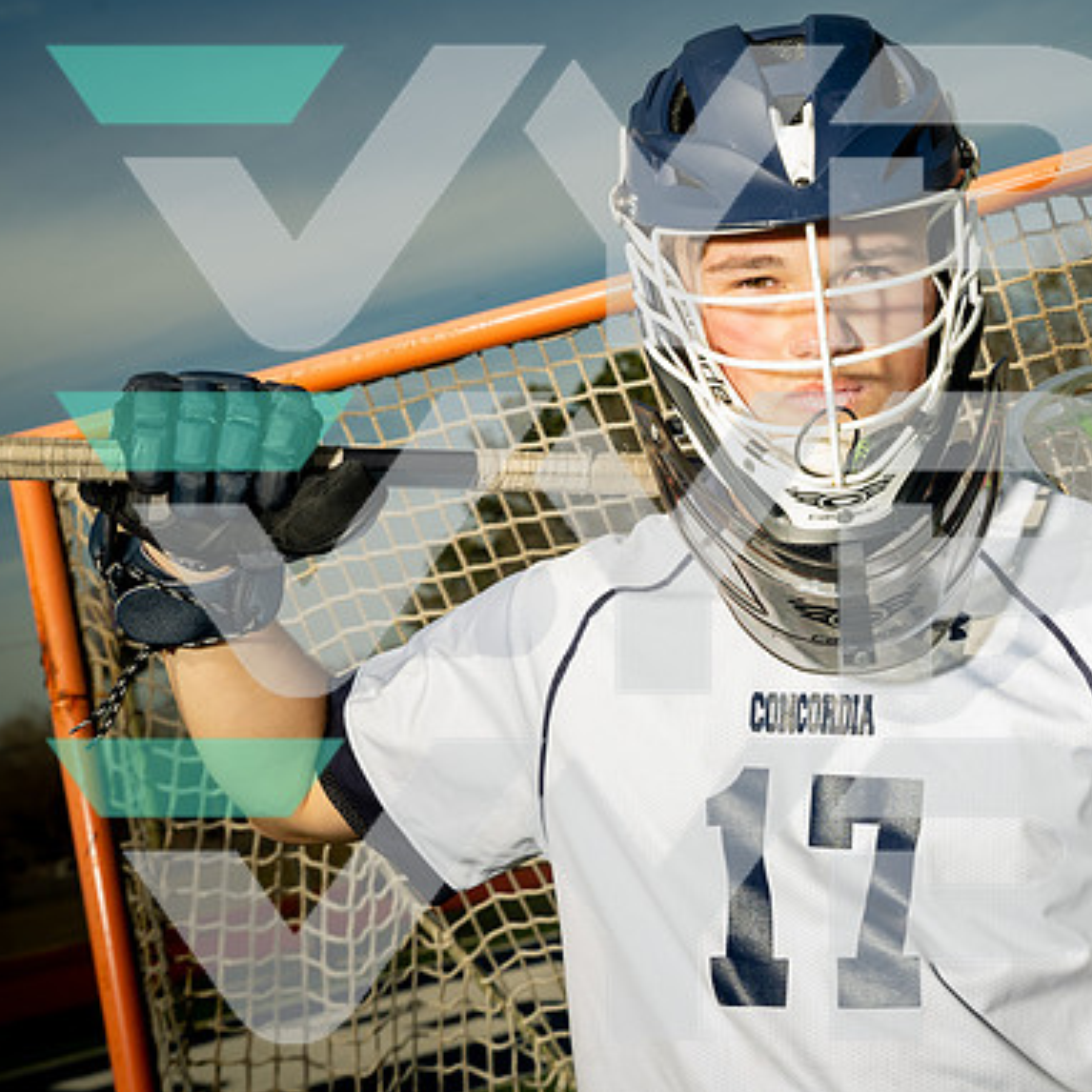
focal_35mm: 71
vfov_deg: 24.3
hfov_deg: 24.1
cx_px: 783
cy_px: 545
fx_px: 2534
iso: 250
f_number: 8
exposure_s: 1/250
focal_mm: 55
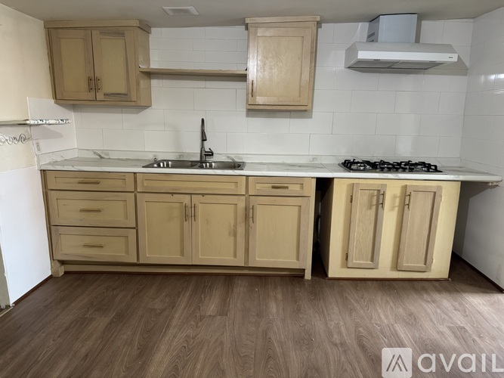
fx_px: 349
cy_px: 189
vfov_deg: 56.8
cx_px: 252
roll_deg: -1.7
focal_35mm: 24
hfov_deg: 71.6
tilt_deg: -12.6
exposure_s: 1/60
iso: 320
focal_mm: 6.76
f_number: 1.78
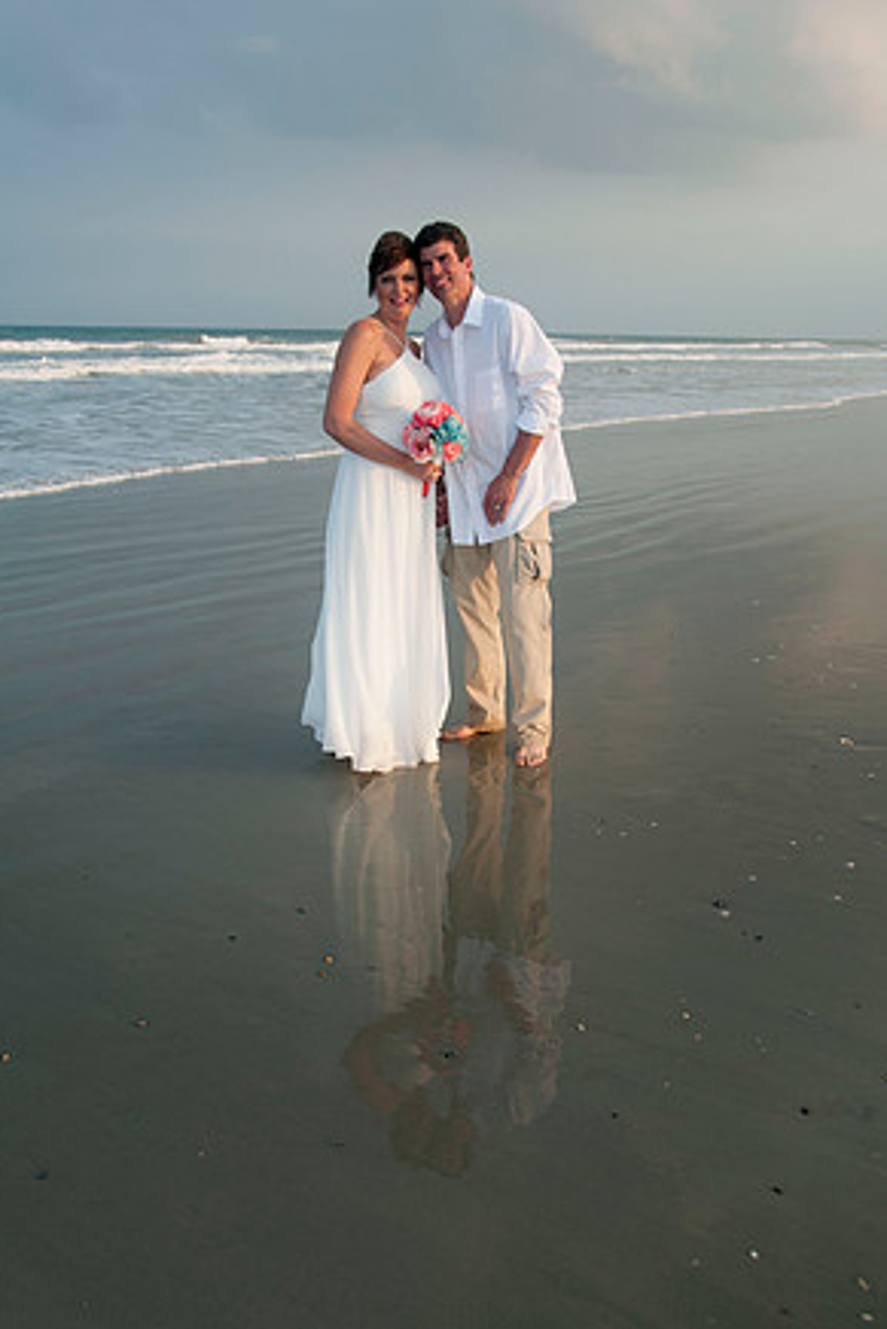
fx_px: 1255
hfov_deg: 38.9
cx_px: 434
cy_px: 646
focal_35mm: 34
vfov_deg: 55.8
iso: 100
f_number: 5.6
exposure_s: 1/250
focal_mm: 22
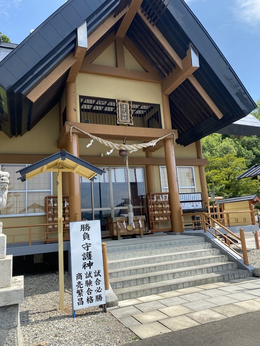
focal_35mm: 26
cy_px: 173
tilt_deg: +13.5
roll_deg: +3.3
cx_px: 130
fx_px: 260
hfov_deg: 53.1
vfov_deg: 67.3
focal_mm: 4.25
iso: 32
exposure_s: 1/1653
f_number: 1.8
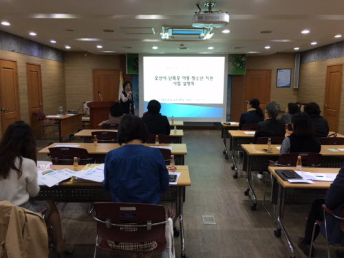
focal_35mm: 29
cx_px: 172
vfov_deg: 48.2
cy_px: 129
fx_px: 288
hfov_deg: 61.7
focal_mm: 4.15
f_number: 2.2
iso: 40
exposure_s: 1/15
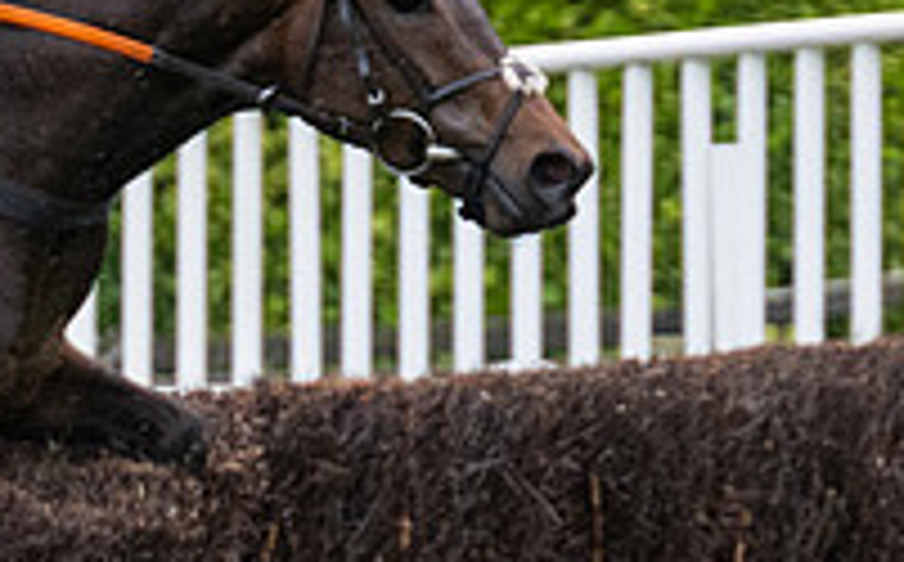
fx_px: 19682
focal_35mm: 800
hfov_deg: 2.6
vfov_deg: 1.6
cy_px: 528
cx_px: -160
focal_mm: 135
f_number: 4
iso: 1000
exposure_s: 1/1250
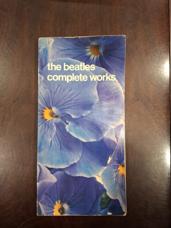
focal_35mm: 23
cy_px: 114
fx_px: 151
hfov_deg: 58.9
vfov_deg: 73.9
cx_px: 86
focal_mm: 5.54
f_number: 1.8
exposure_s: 1/50
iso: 250
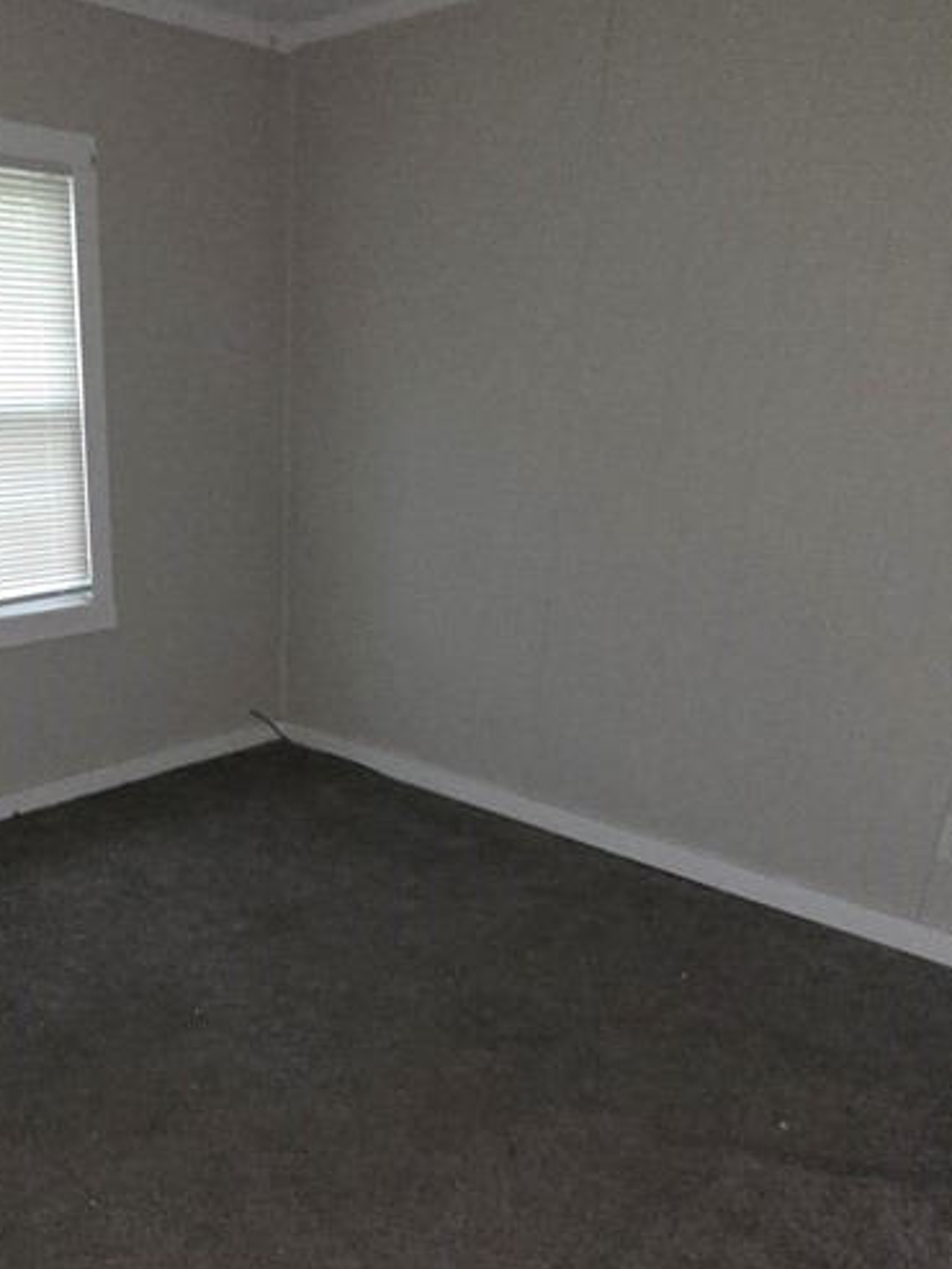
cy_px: 821
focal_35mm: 27
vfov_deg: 64.0
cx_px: 270
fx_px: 990
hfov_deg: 49.8
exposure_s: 1/28.2
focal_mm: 2.2
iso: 640
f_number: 2.2
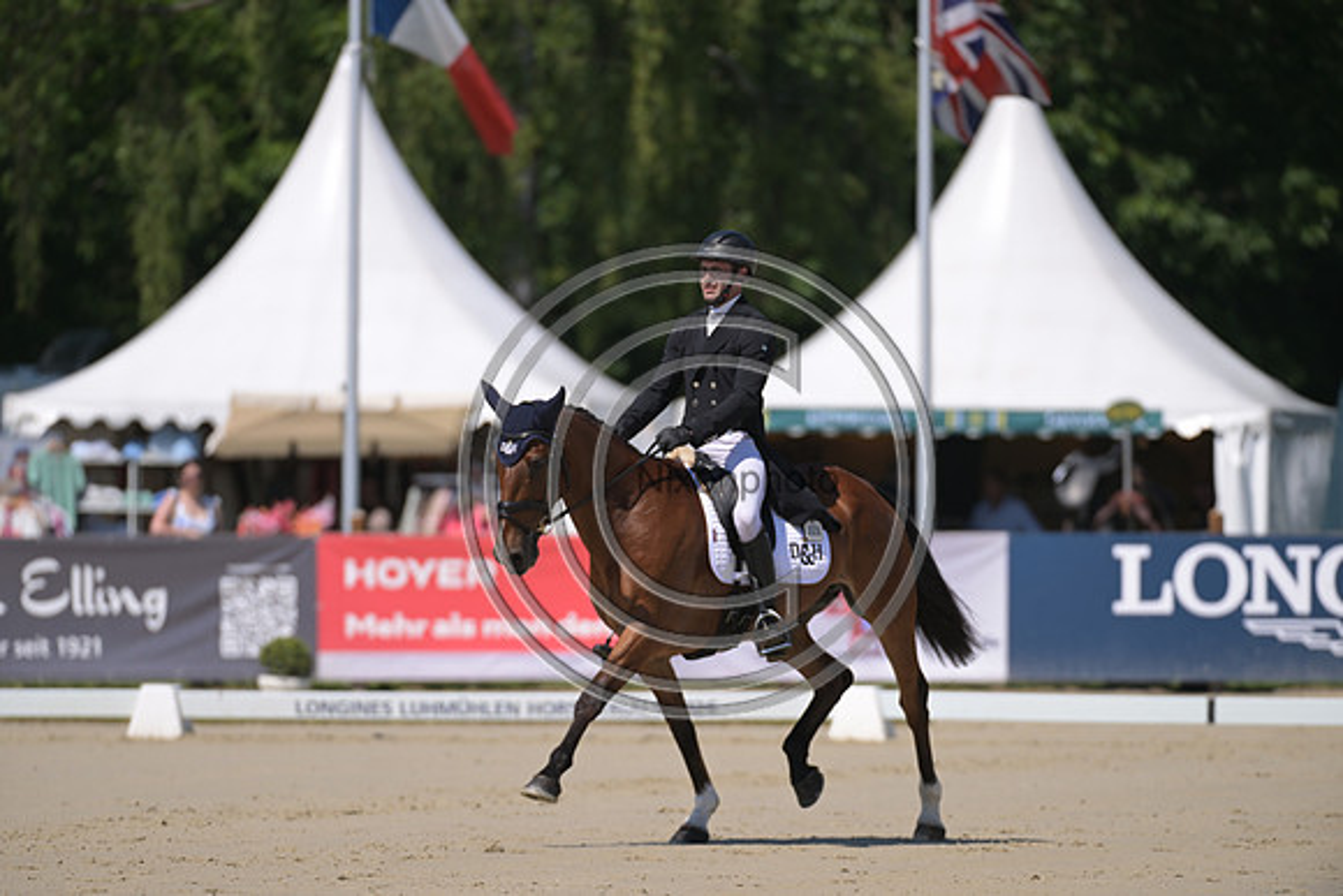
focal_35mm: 400
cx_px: 672
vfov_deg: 3.4
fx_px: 14925
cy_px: 448
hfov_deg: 5.2
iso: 160
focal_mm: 400
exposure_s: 1/1250
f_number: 5
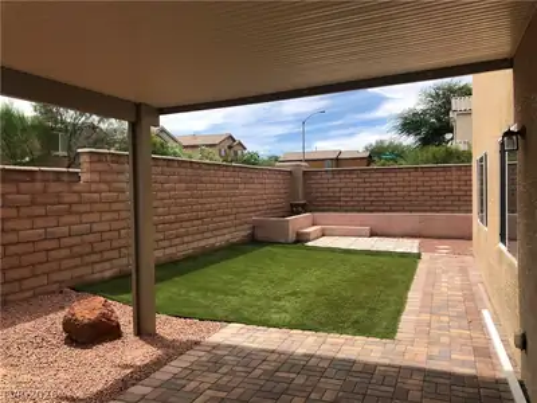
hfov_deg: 63.4
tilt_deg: -2.5
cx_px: 268
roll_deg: +1.0
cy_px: 202
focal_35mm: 28
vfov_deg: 49.7
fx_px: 434
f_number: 1.8
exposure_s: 1/1656
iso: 20
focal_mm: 4
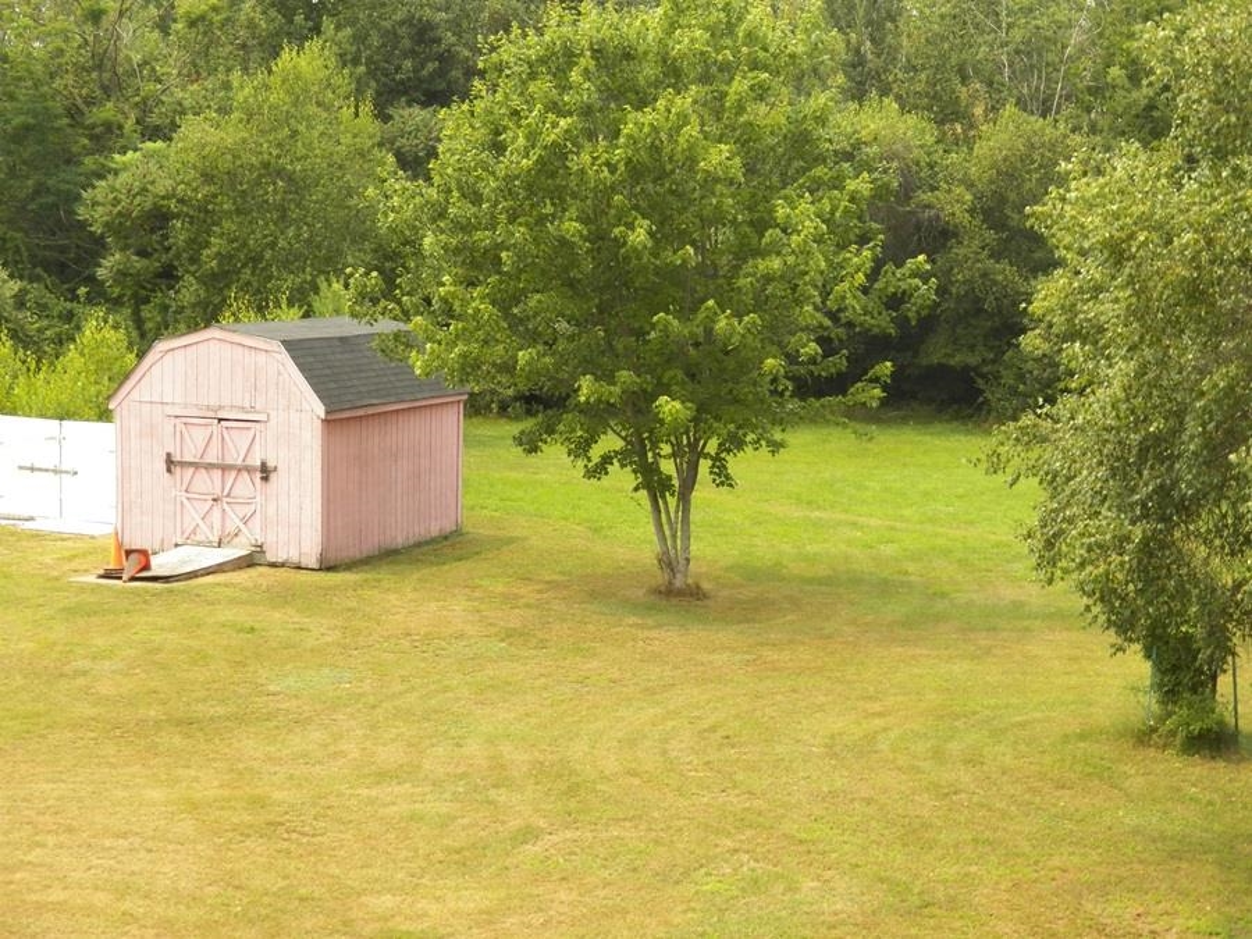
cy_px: 470
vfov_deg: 23.7
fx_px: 2242
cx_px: 626
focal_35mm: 62
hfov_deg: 31.2
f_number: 4
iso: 125
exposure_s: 1/400
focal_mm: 11.2
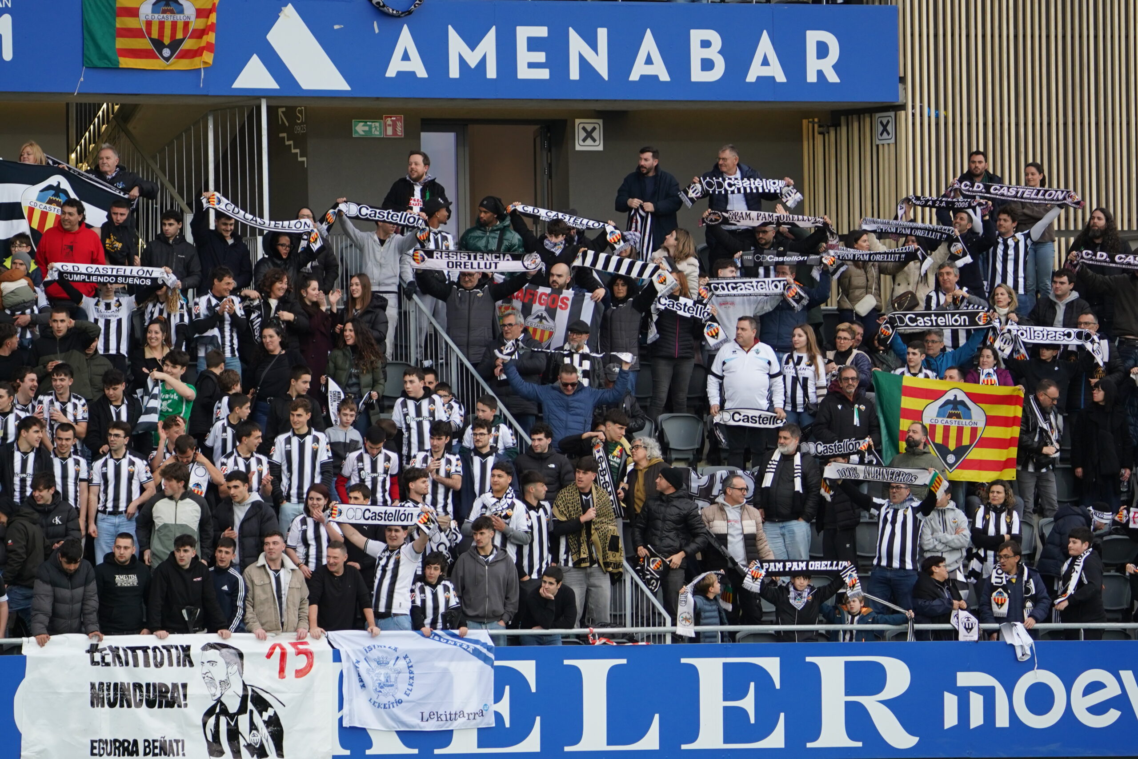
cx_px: 569
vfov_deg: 4.6
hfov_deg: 6.9
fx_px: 9483
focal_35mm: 300
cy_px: 380
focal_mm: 200
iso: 800
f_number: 5.6
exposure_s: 1/320
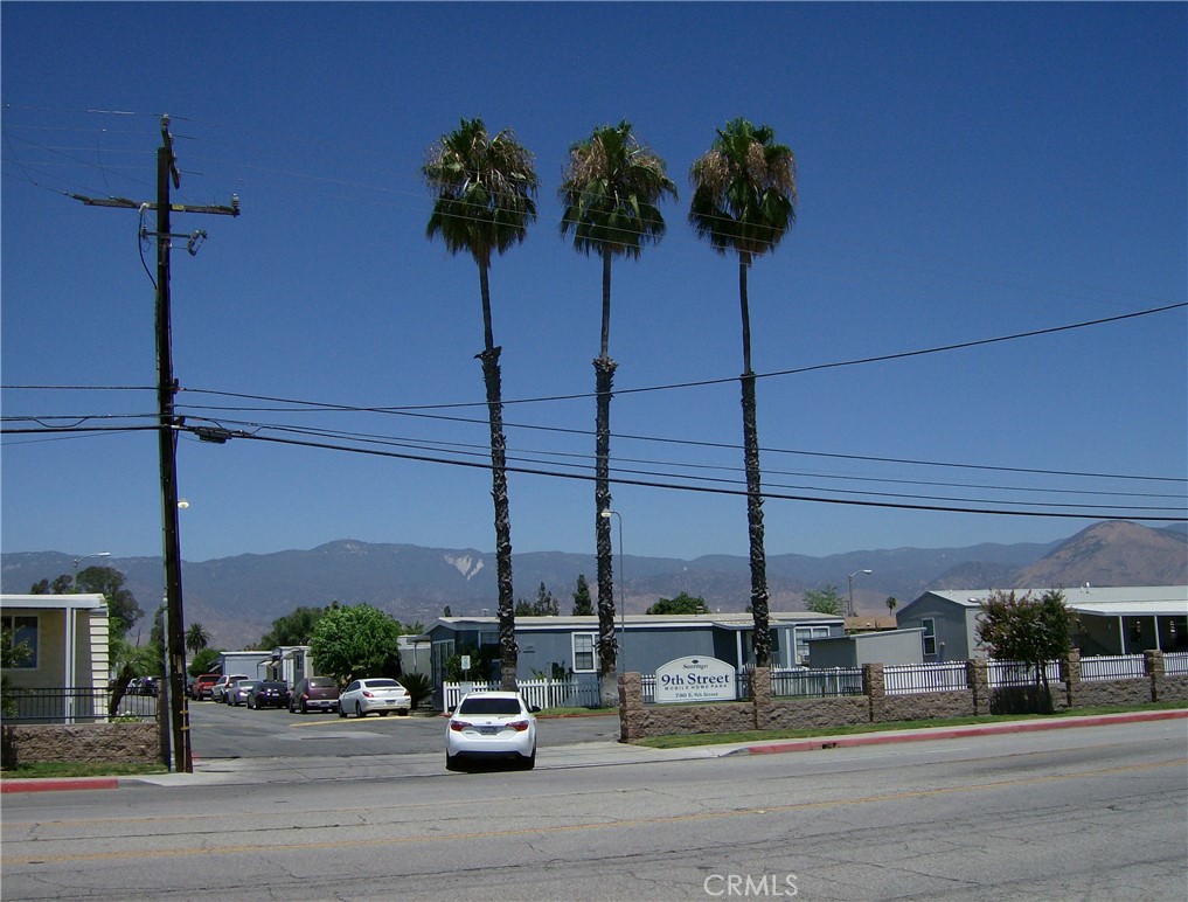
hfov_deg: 51.2
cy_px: 451
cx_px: 594
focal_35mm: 36
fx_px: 1241
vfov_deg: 39.9
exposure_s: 1/1577
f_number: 4.7
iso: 100
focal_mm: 6
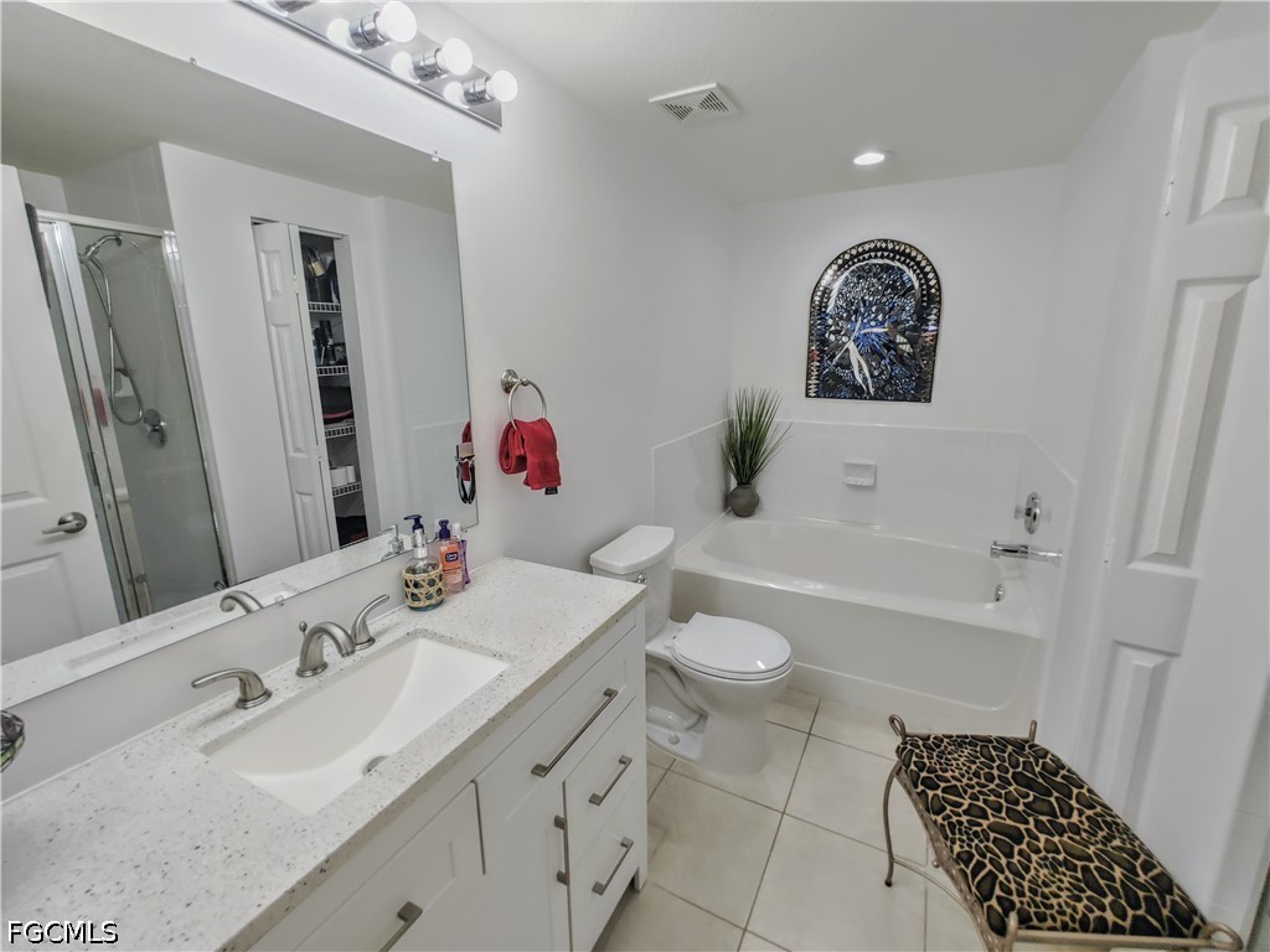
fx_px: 550
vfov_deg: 81.7
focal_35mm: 15
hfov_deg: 98.2
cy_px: 476
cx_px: 635
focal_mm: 1.78
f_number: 1.9
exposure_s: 1/120
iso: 50
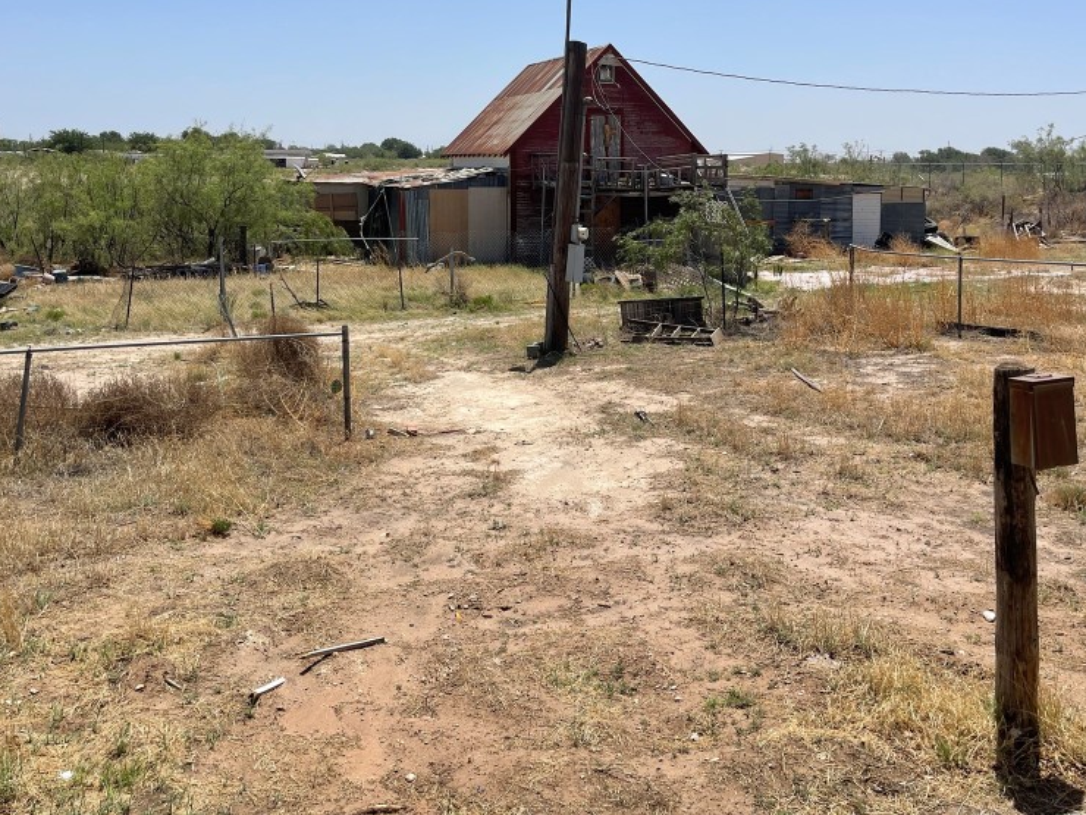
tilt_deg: -5.8
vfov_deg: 39.1
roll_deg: +0.3
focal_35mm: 36
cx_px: 581
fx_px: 1129
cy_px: 253
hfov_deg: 51.3
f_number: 1.6
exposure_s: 1/6250
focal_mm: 5.1
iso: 32
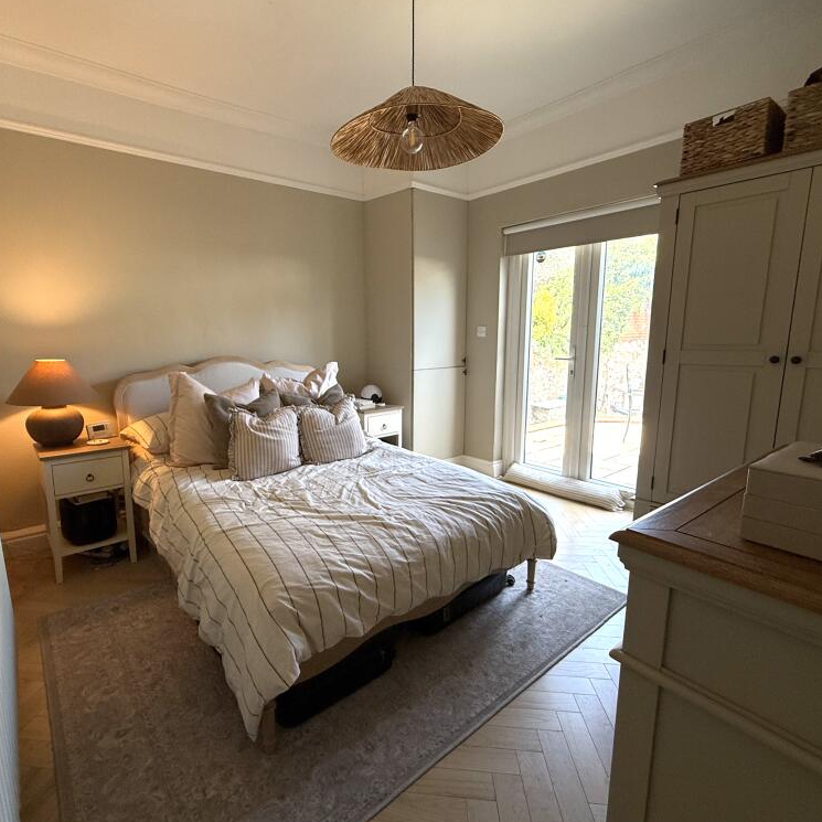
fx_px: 457
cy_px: 414
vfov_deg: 84.0
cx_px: 373
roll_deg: +0.3
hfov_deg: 83.7
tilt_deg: -10.2
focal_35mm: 17
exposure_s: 1/100
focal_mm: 2.22
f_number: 2.2
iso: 64
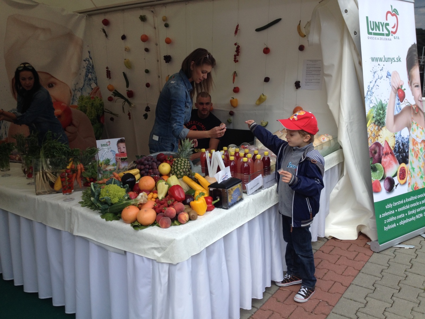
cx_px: 212
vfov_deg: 40.7
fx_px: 430
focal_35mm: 35
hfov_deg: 52.6
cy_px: 160
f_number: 2.4
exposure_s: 1/876
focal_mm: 4.28
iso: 50
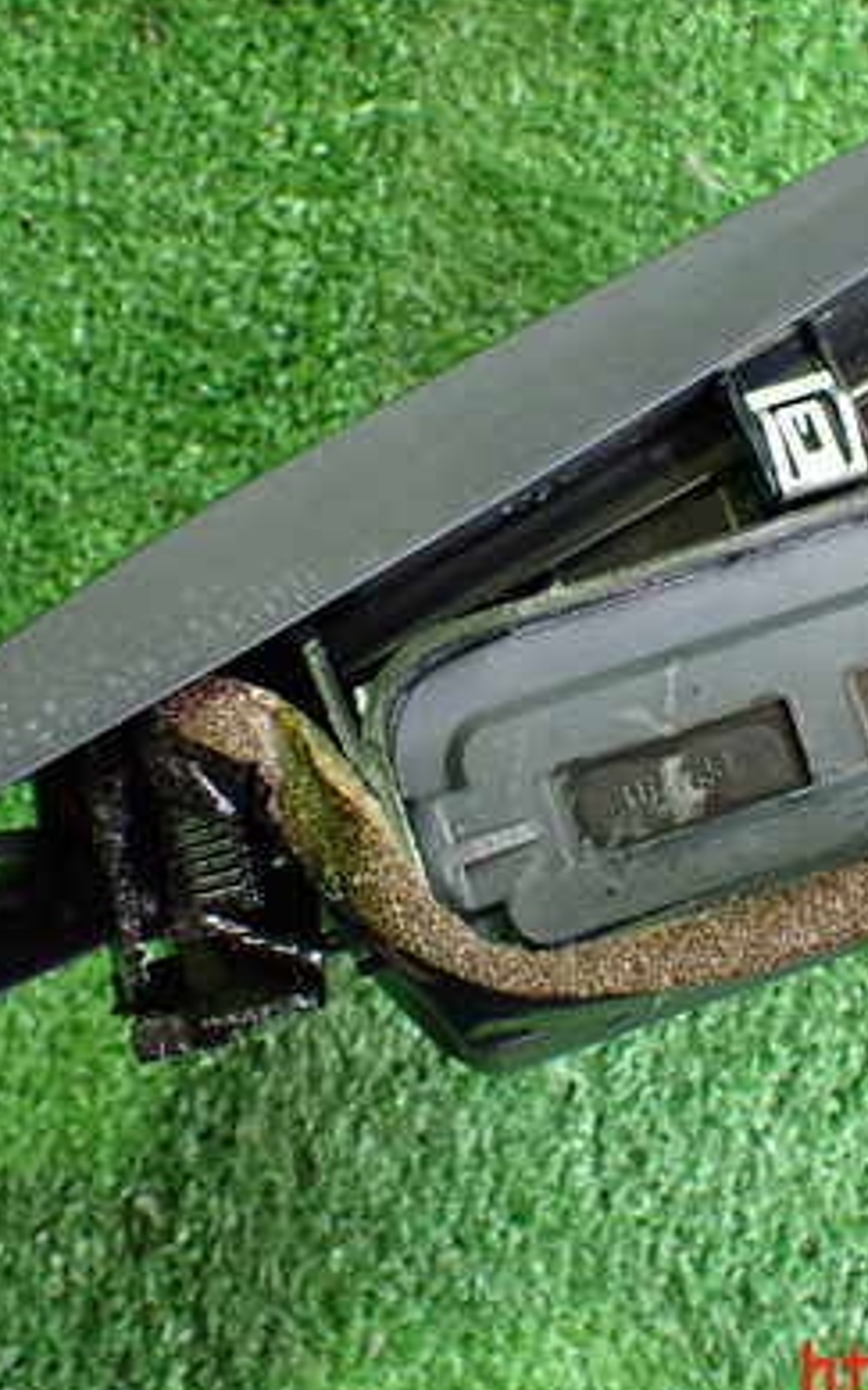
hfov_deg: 26.3
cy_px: 618
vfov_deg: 41.0
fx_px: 1855
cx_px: 536
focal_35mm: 49
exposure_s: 1/60
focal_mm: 5.4
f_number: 2.3
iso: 800
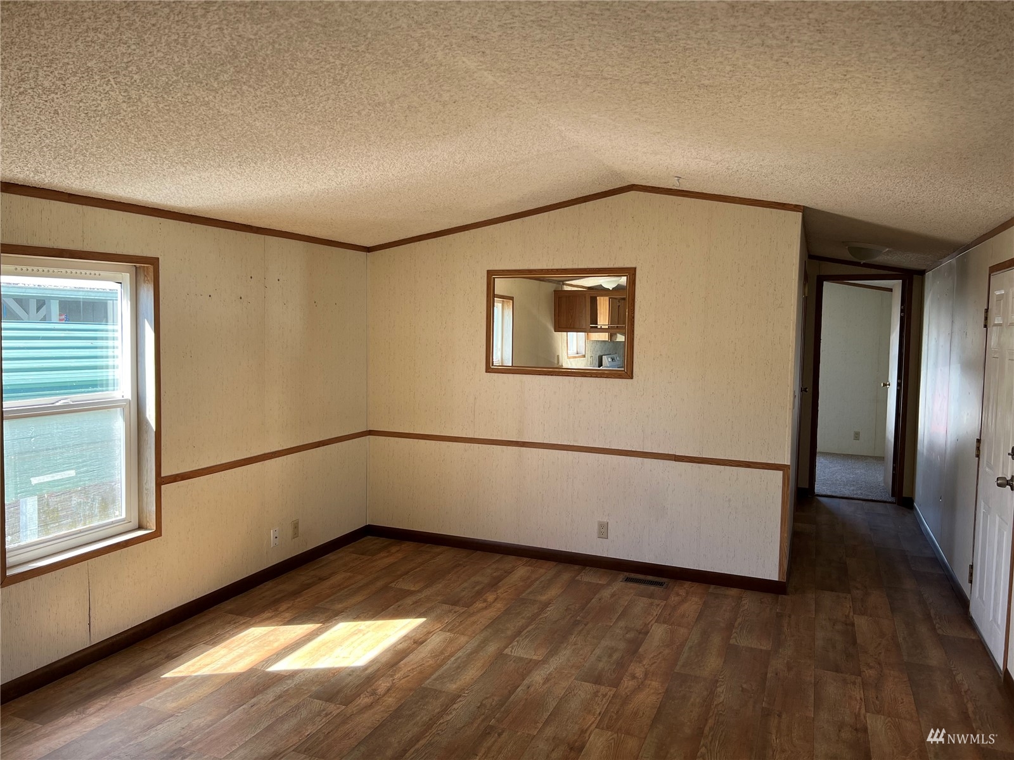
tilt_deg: -3.0
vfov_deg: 53.1
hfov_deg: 67.3
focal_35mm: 26
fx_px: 762
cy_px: 380
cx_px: 507
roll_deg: -0.8
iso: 64
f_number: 1.5
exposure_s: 1/165
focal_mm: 5.7
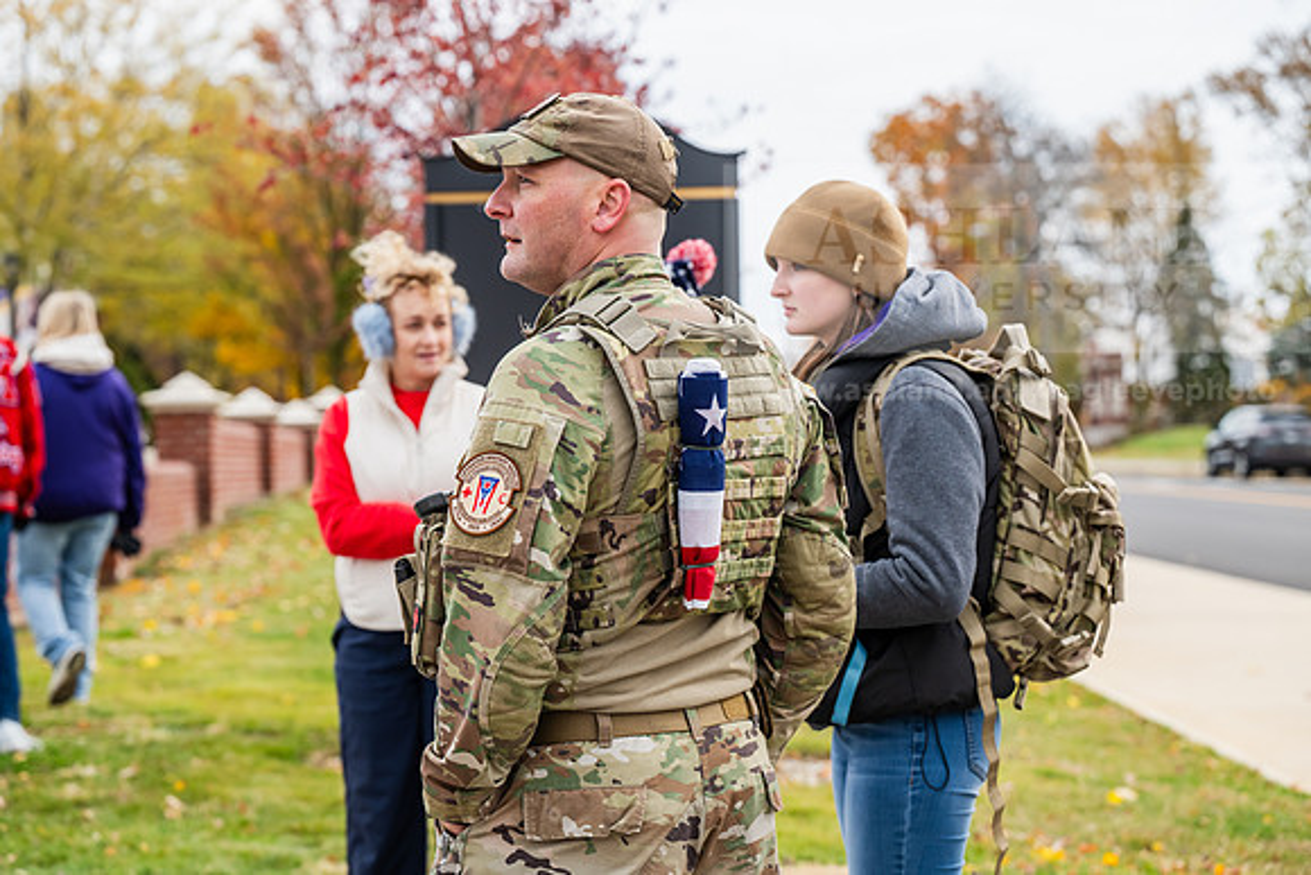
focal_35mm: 70
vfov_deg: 19.5
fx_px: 2550
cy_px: 438
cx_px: 656
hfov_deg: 28.8
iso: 500
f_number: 4
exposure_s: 1/640
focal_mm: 70
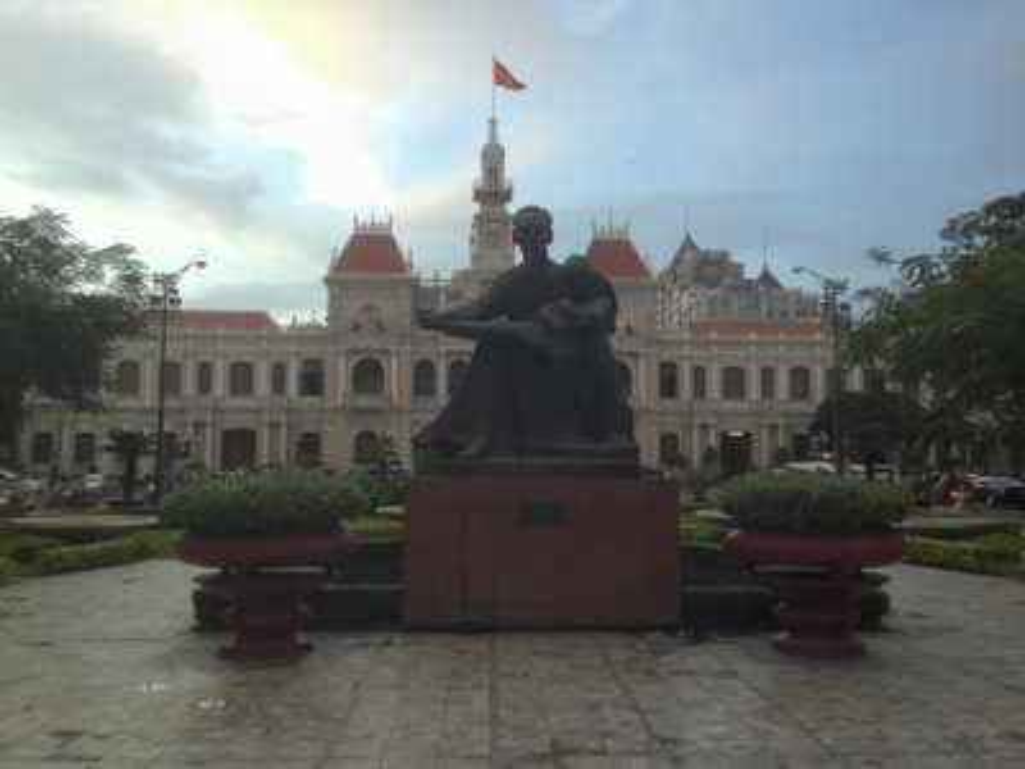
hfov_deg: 55.4
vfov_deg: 42.9
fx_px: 977
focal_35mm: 33
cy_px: 384
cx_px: 512
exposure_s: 1/20
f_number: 2.4
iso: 160
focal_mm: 4.13
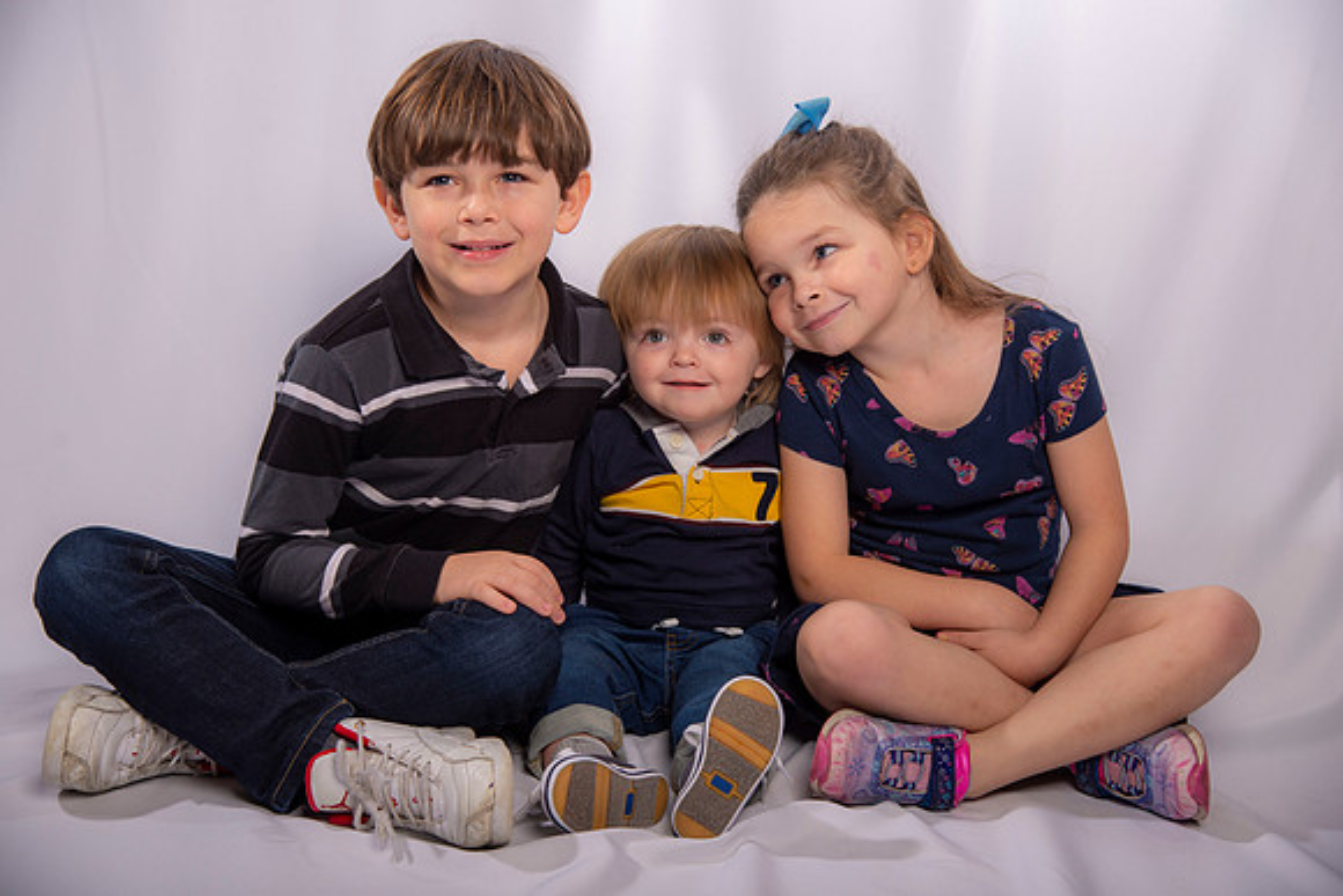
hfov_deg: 30.5
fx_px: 2463
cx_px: 672
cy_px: 448
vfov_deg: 20.6
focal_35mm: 66
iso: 125
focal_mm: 66
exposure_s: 1/160
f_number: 5
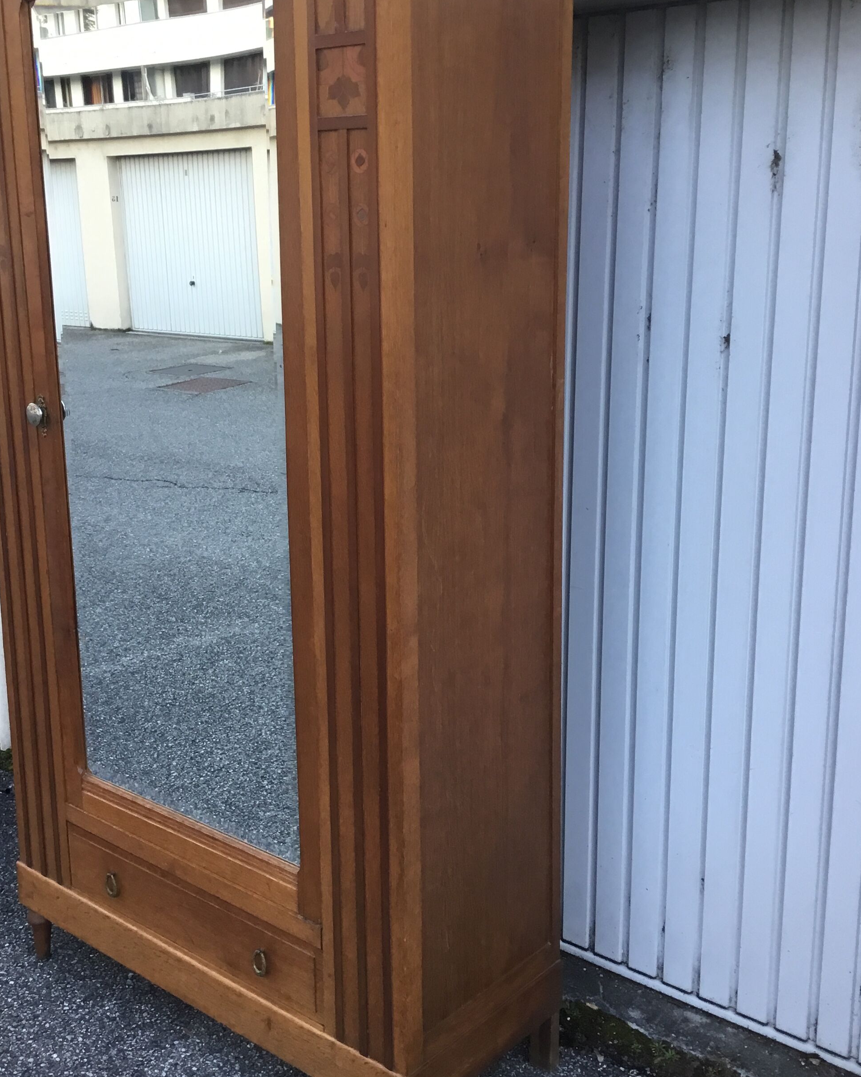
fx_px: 1306
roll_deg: +1.4
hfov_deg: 36.4
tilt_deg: -11.3
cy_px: 481
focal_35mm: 41
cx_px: 360
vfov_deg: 44.7
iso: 32
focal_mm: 3.3
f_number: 2.4
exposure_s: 1/33
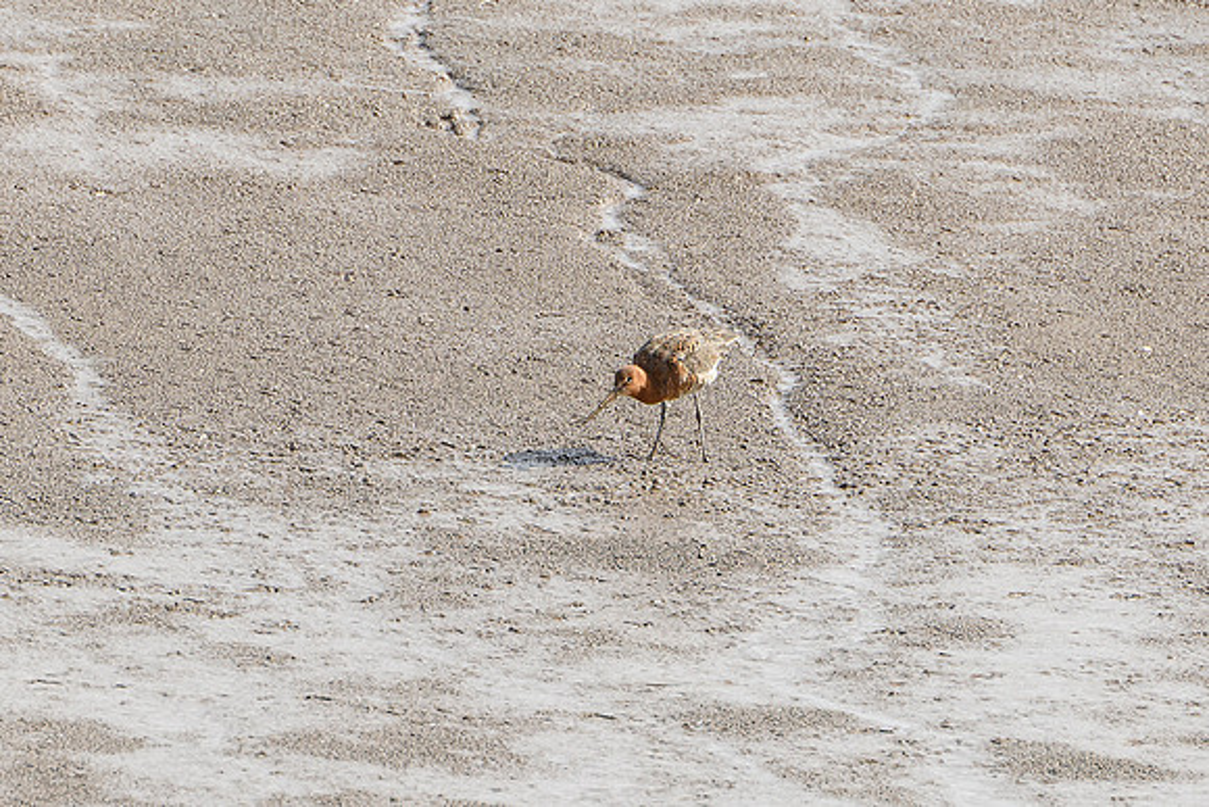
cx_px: 482
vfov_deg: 1.2
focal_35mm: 1181
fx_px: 39660
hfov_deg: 1.7
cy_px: 506
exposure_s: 1/1600
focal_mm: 400
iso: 400
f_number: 6.3
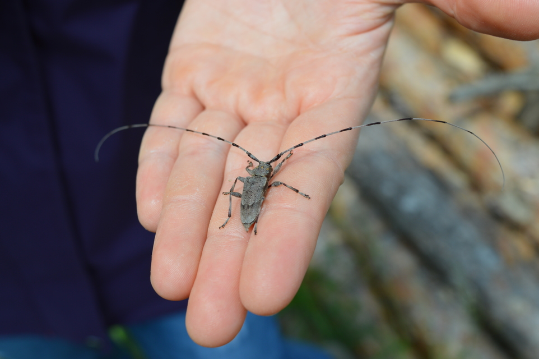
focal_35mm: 45
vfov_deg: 29.8
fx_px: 673
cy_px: 180
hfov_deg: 43.6
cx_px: 270
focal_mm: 30
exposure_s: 1/250
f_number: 8
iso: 100
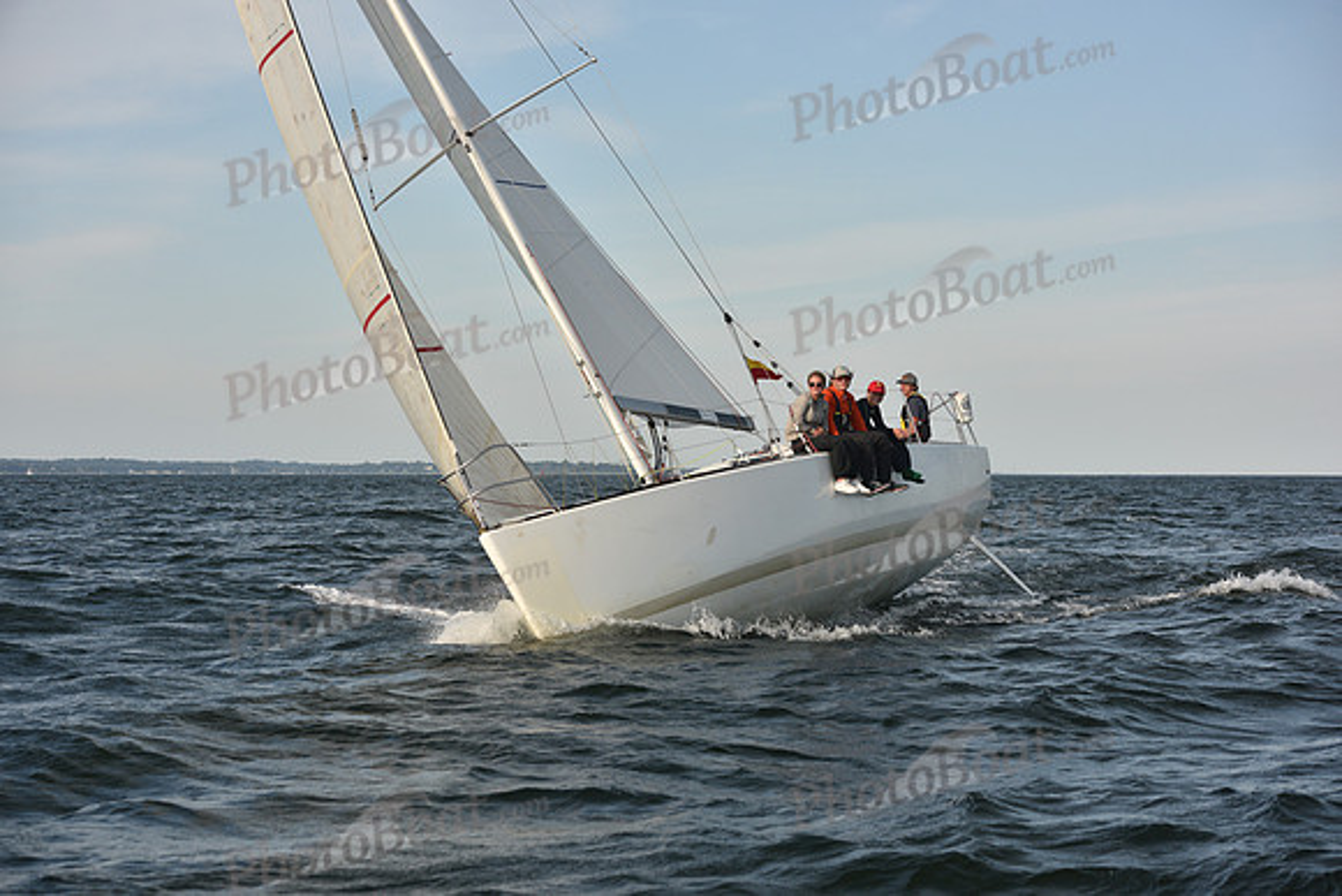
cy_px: 448
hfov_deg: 28.8
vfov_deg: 19.5
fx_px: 2610
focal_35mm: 70
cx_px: 671
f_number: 5.6
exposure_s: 1/640
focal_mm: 70
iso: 250
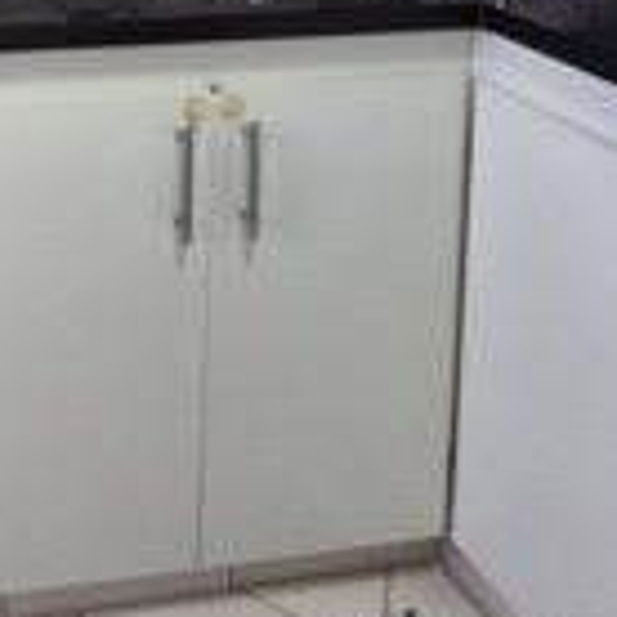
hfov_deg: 29.0
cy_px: -270
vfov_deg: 28.3
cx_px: -246
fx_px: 867
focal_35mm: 43
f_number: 2.2
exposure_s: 1/60
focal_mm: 2.2
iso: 320
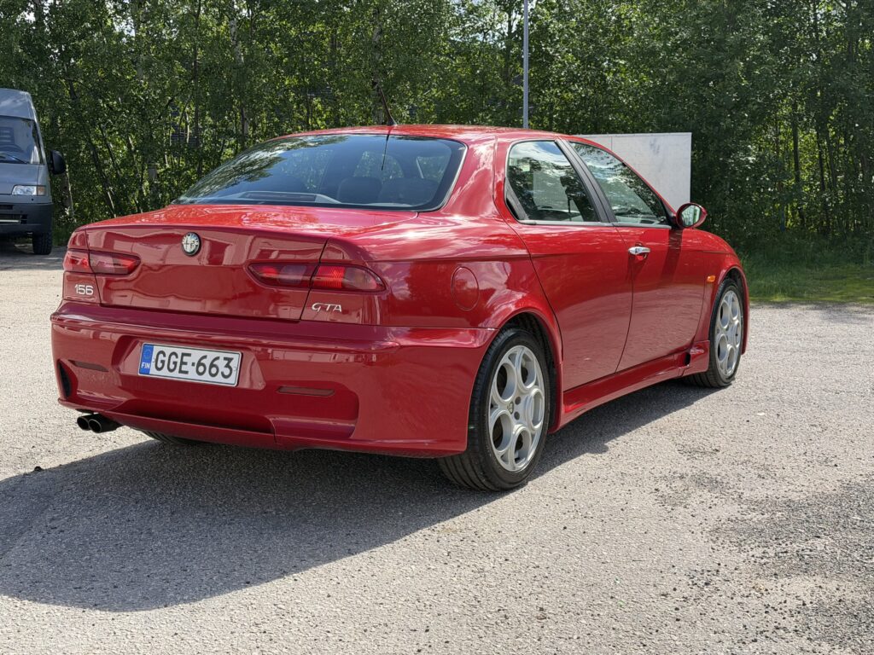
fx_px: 1212
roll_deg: +2.2
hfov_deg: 39.7
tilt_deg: -8.6
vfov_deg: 30.3
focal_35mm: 48
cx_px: 437
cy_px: 328
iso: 80
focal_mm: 6.76
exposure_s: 1/2342
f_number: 1.78
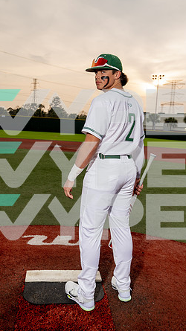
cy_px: 165
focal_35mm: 36
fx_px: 316
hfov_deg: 32.8
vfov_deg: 55.3
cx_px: 87
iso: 250
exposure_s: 1/250
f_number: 5.6
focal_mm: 34
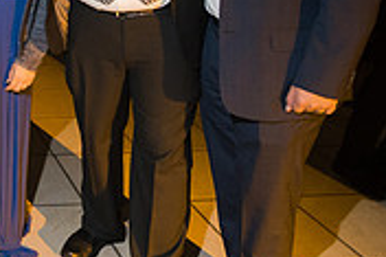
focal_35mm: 56
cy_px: 10
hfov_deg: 29.1
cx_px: -112
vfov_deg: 23.3
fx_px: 600
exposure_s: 1/125
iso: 1600
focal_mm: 17
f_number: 3.5
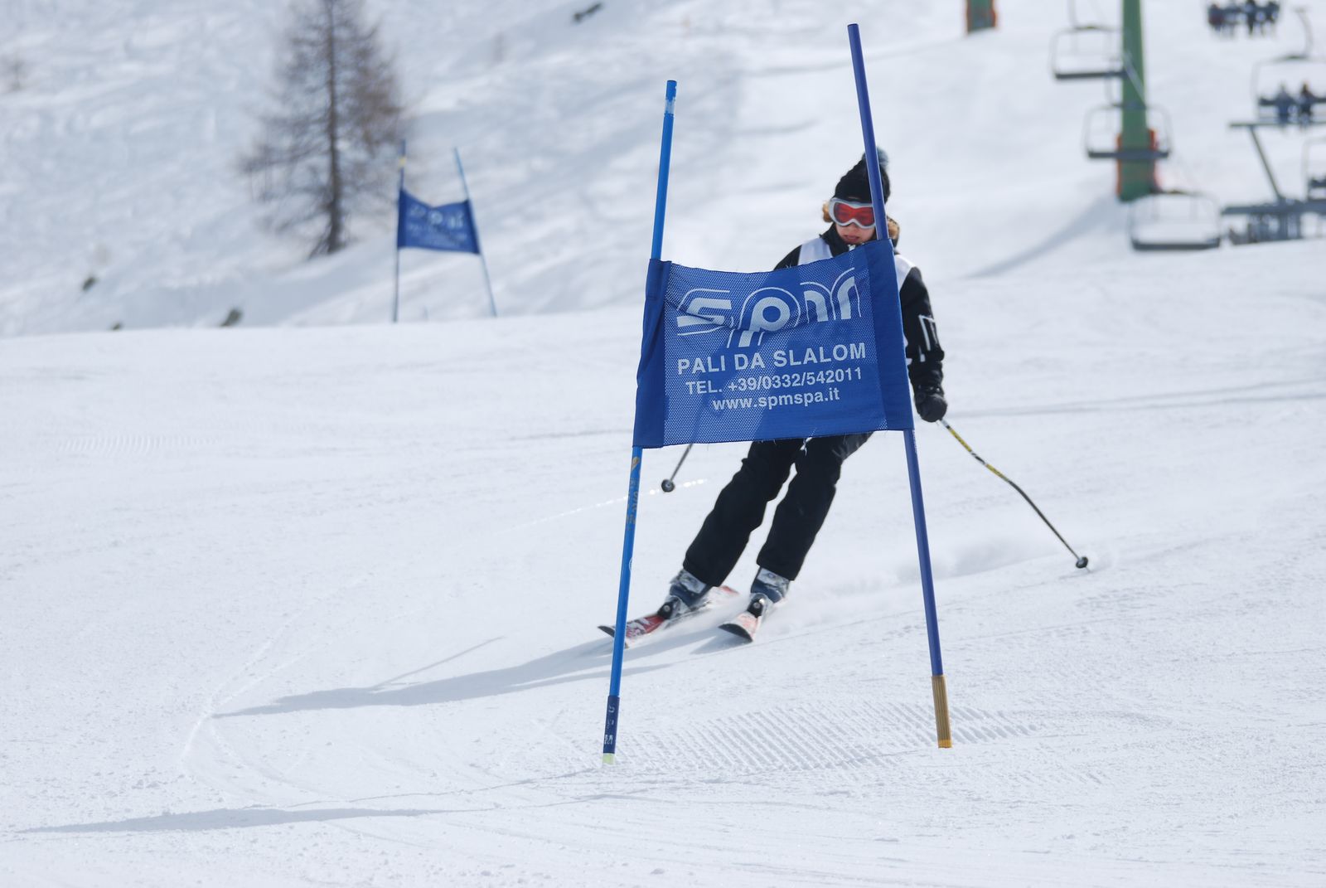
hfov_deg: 9.1
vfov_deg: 6.1
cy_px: 444
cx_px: 663
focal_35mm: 225
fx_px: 8297
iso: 100
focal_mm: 150
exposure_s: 1/1250
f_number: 5
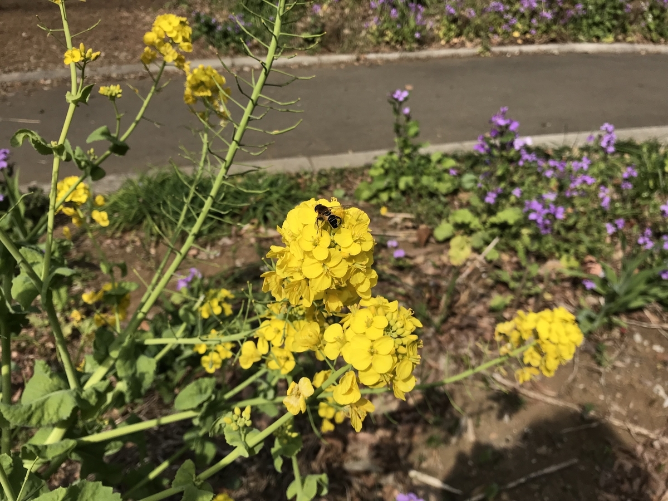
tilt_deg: -27.9
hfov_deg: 63.4
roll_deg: -2.5
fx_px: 540
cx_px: 334
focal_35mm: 28
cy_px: 250
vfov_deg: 49.7
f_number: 1.8
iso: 20
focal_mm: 3.99
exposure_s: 1/2907
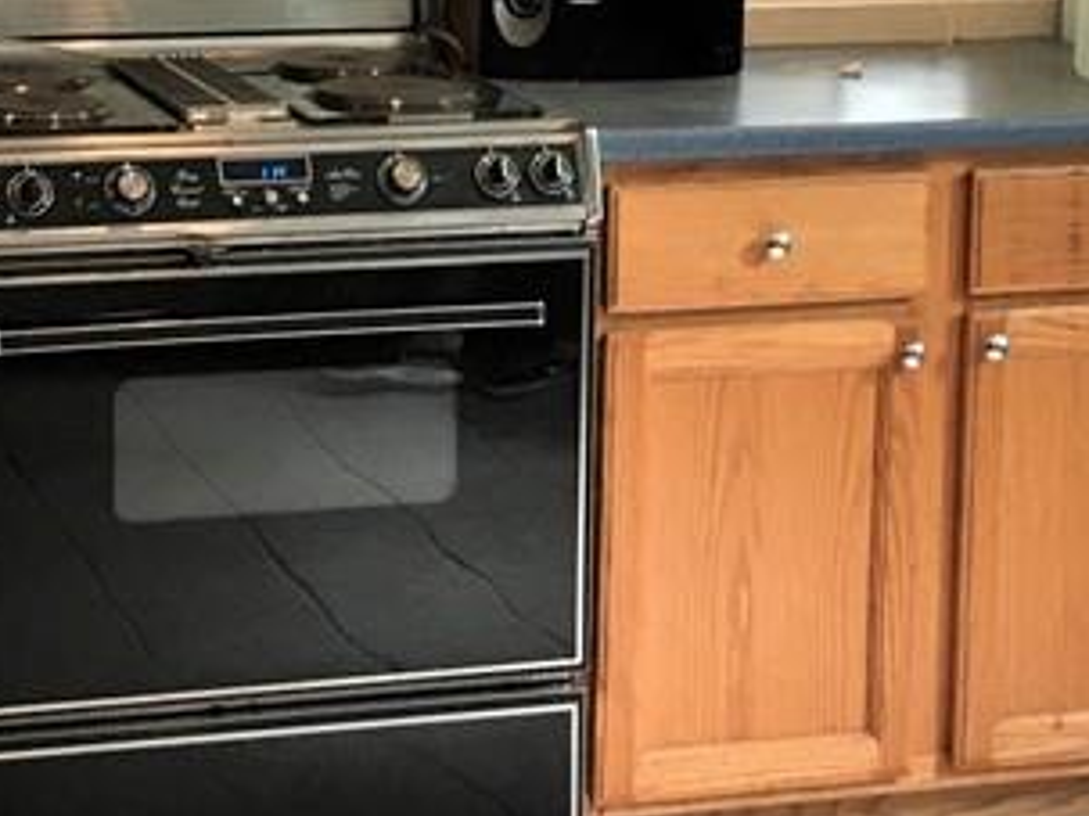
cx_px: 320
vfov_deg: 14.8
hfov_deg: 19.9
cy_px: 18
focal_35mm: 98
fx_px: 3082
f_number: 2.2
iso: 80
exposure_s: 1/30
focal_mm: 4.15
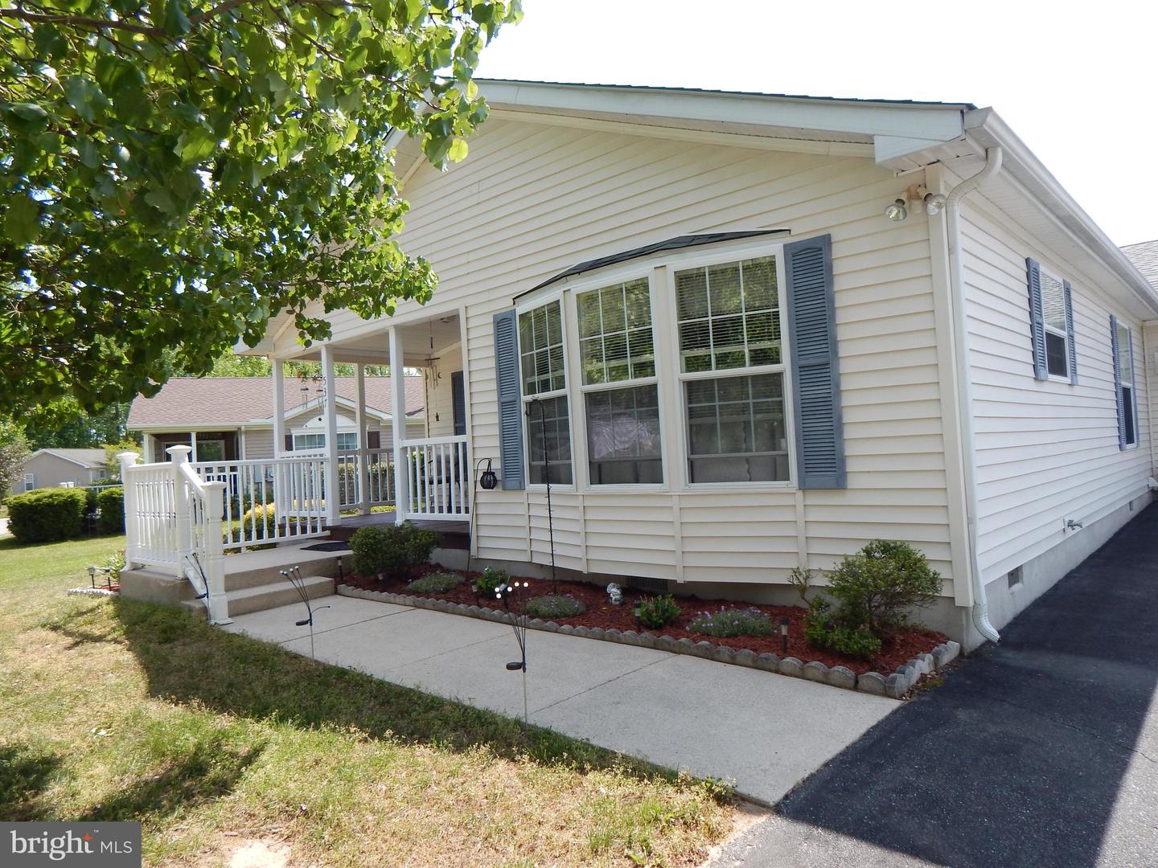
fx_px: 736
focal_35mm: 22
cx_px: 579
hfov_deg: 76.4
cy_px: 434
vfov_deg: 61.1
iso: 125
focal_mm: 4
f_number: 3
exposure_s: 1/640
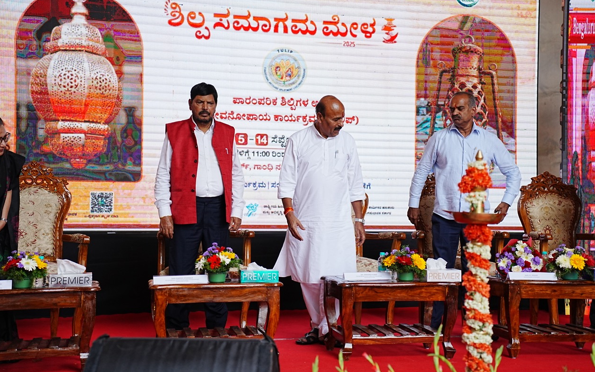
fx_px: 941
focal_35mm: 58
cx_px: 299
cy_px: 183
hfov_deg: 35.1
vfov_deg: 22.4
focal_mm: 56
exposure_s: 1/750
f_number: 2.8
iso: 1000
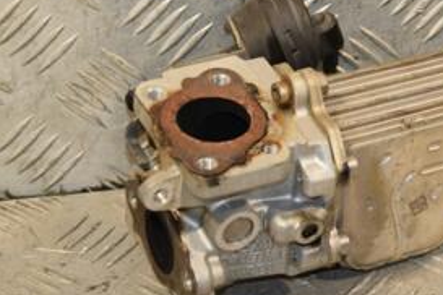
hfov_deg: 10.7
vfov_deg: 7.2
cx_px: 459
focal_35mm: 191
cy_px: 118
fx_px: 2350
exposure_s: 1/160
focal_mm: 58
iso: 800
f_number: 5
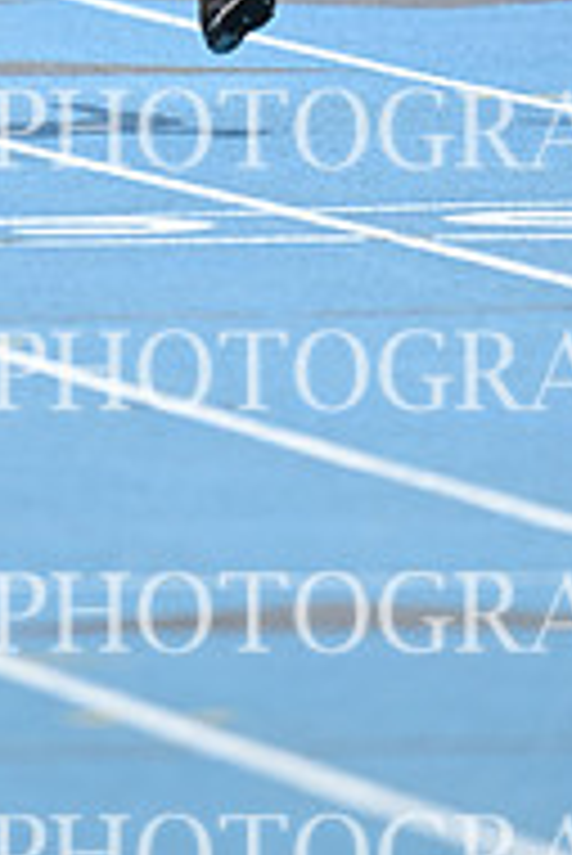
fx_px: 29069
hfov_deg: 1.1
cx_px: -43
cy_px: -234
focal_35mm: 1222
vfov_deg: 1.7
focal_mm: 400
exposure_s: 1/2500
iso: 400
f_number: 4.5
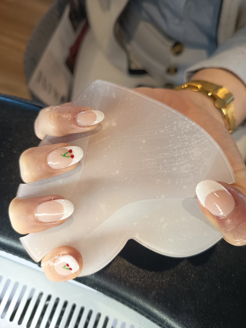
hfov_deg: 56.8
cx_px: 123
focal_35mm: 24
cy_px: 164
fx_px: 227
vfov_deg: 71.6
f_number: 1.7
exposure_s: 1/33.3
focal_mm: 5.24
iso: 328
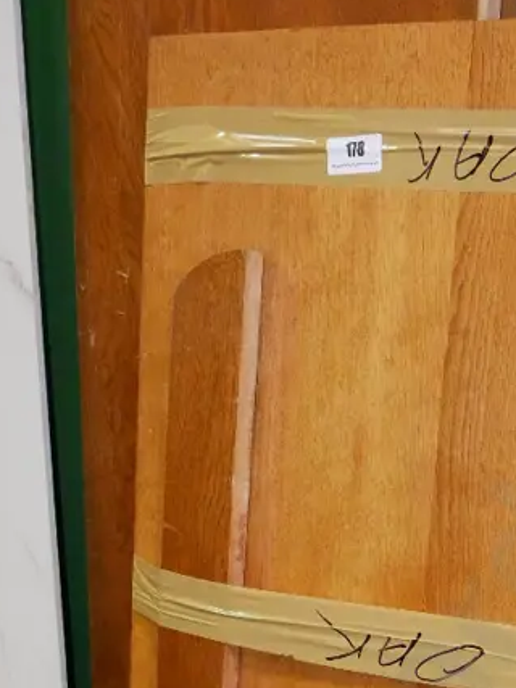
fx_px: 1432
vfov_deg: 25.2
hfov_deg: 20.3
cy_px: 743
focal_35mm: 72
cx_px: 396
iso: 3200
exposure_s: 1/125
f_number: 5.6
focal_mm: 15
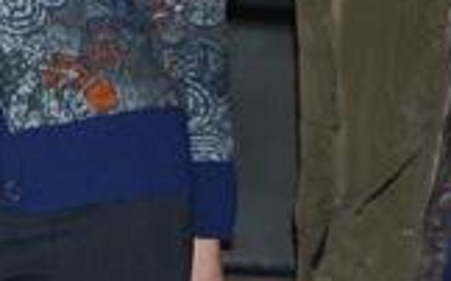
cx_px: -153
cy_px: -285
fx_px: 2665
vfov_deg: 5.9
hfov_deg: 9.5
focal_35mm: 217
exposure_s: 1/60
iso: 400
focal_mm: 28
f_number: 4.2
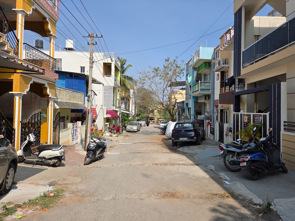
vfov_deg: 56.8
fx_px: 205
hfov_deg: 71.6
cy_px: 107
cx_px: 151
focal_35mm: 24
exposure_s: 1/5545
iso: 80
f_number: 1.8
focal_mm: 5.4
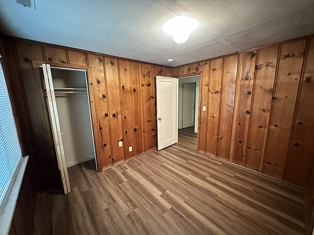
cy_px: 118
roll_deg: +1.5
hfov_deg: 102.1
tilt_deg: -9.6
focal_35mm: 14
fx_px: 127
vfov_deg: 85.7
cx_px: 157
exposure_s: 1/41
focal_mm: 2.22
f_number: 2.2
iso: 1000
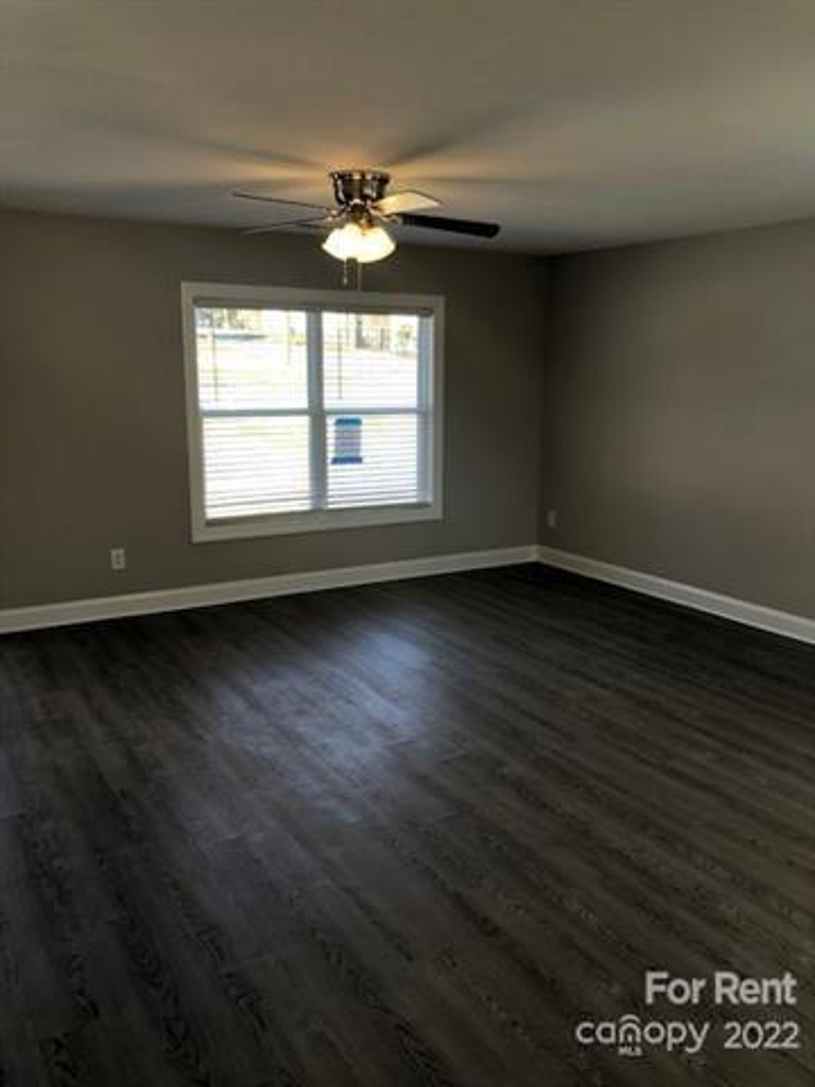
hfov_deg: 49.7
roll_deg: +0.0
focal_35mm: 28
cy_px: 544
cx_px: 408
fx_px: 879
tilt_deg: -11.6
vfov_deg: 63.4
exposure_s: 1/120
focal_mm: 3.99
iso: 80
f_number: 1.8
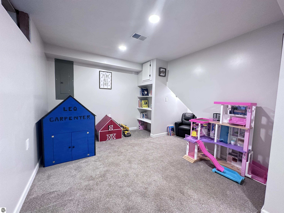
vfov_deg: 85.7
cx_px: 142
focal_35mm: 14
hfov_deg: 102.1
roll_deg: -1.8
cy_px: 106
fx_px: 115
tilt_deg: -3.7
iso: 400
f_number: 2.2
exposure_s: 1/60
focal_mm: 2.22
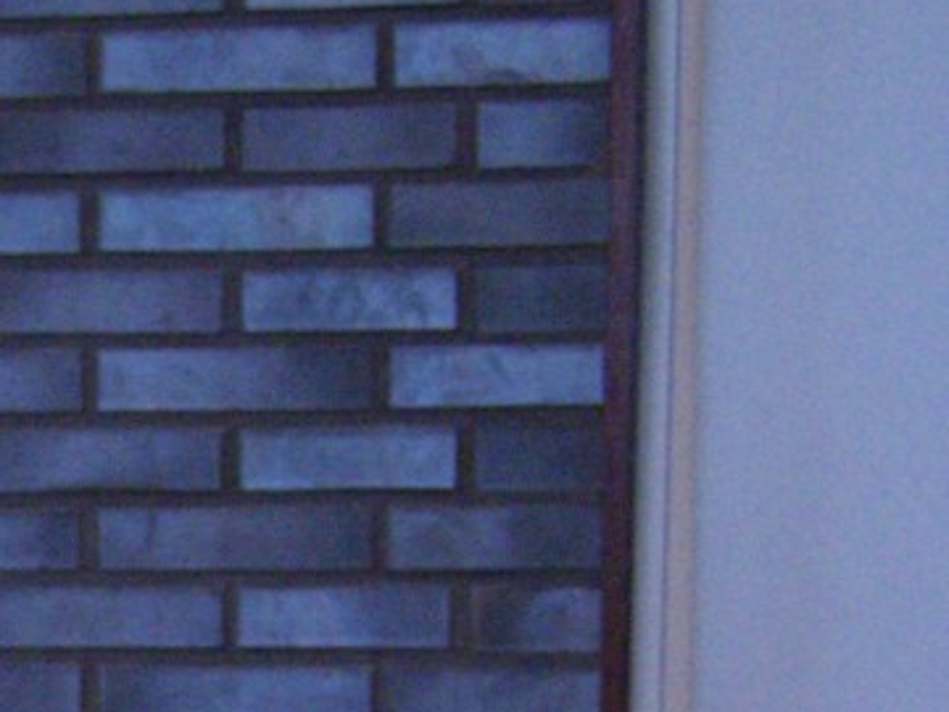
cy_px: 981
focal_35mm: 108
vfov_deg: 13.1
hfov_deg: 17.0
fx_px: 2961
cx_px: -316
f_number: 2.8
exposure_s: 1/90
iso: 400
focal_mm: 6.3
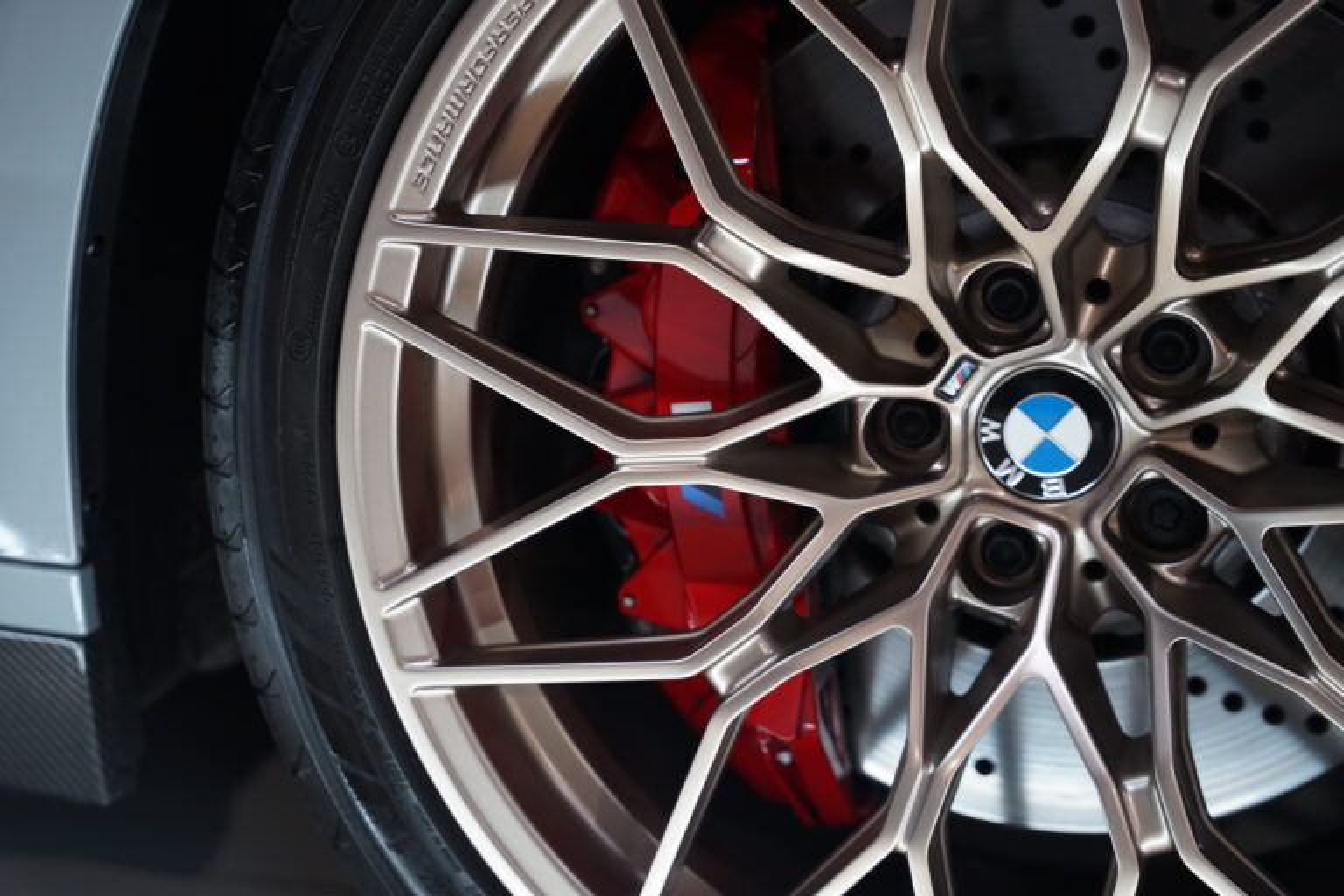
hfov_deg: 28.8
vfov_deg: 19.5
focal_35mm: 70
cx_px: 672
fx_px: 2613
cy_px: 448
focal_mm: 70
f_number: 2.8
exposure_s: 1/80
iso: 800
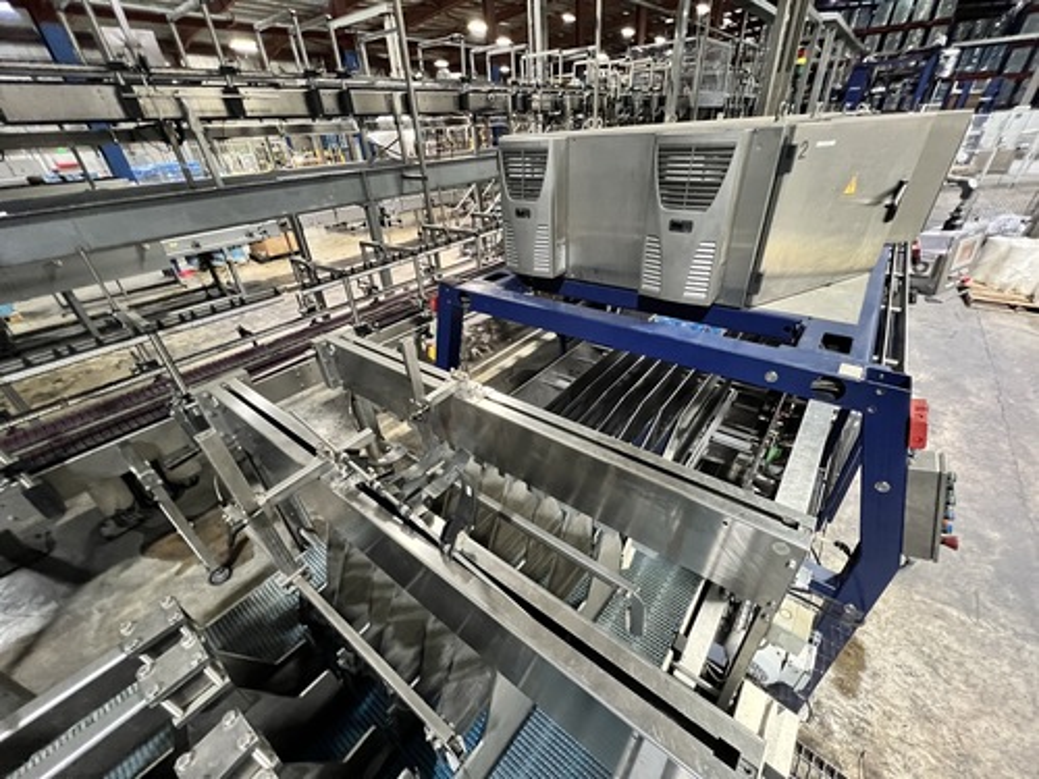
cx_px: 520
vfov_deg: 89.9
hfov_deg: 106.2
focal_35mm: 13
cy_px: 390
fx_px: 390
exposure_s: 1/40
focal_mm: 1.57
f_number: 1.8
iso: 1000
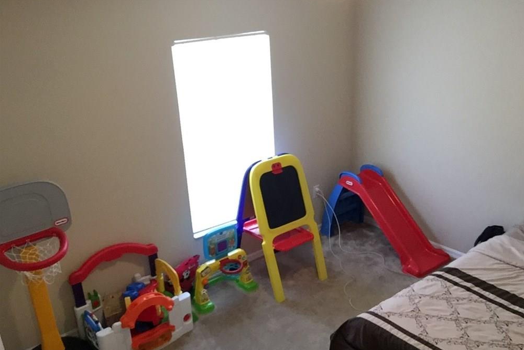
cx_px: 268
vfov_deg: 40.0
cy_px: 190
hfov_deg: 57.2
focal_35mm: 33
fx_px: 480
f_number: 2.2
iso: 100
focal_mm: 2.65
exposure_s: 1/30
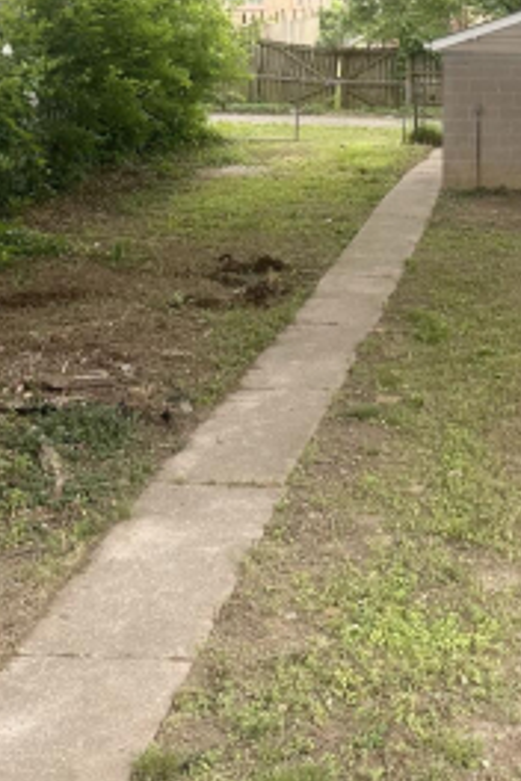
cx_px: 571
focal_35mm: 63
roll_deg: -1.0
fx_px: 1368
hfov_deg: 20.6
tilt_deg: -4.6
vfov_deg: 30.9
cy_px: 126
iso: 80
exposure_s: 1/224
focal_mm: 6.86
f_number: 1.78
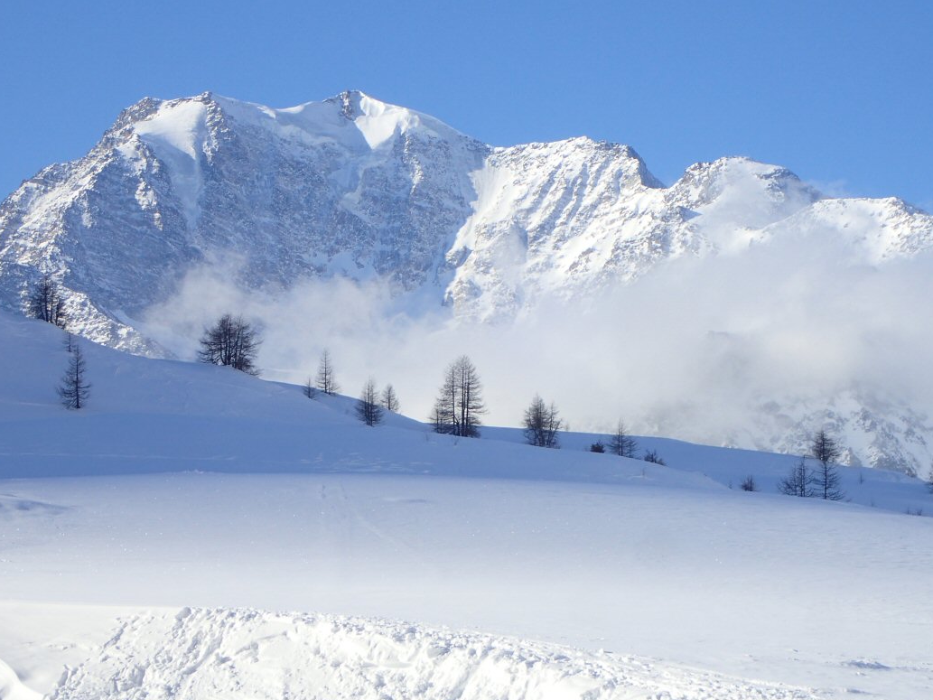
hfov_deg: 15.3
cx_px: 534
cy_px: 305
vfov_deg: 11.5
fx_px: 3477
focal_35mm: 129
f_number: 6.3
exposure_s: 1/320
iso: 100
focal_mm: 18
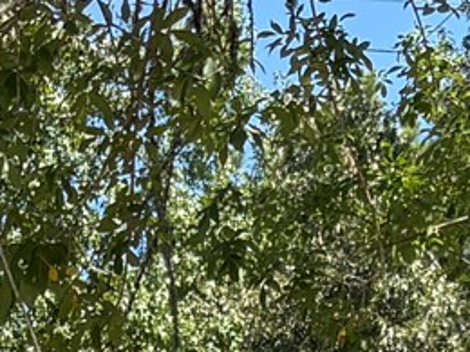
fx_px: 2783
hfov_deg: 9.7
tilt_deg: -5.9
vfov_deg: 6.3
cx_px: 233
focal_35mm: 205
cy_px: 1267
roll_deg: +0.5
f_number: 1.6
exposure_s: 1/1135
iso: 50
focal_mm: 5.96
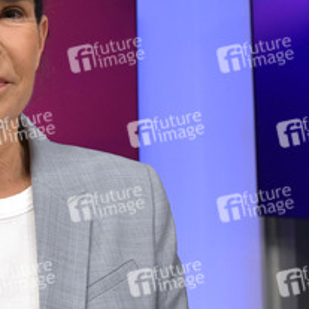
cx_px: -23
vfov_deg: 27.1
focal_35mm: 63
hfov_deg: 25.5
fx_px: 636
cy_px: 93
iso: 2500
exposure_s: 1/200
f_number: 6.3
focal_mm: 34
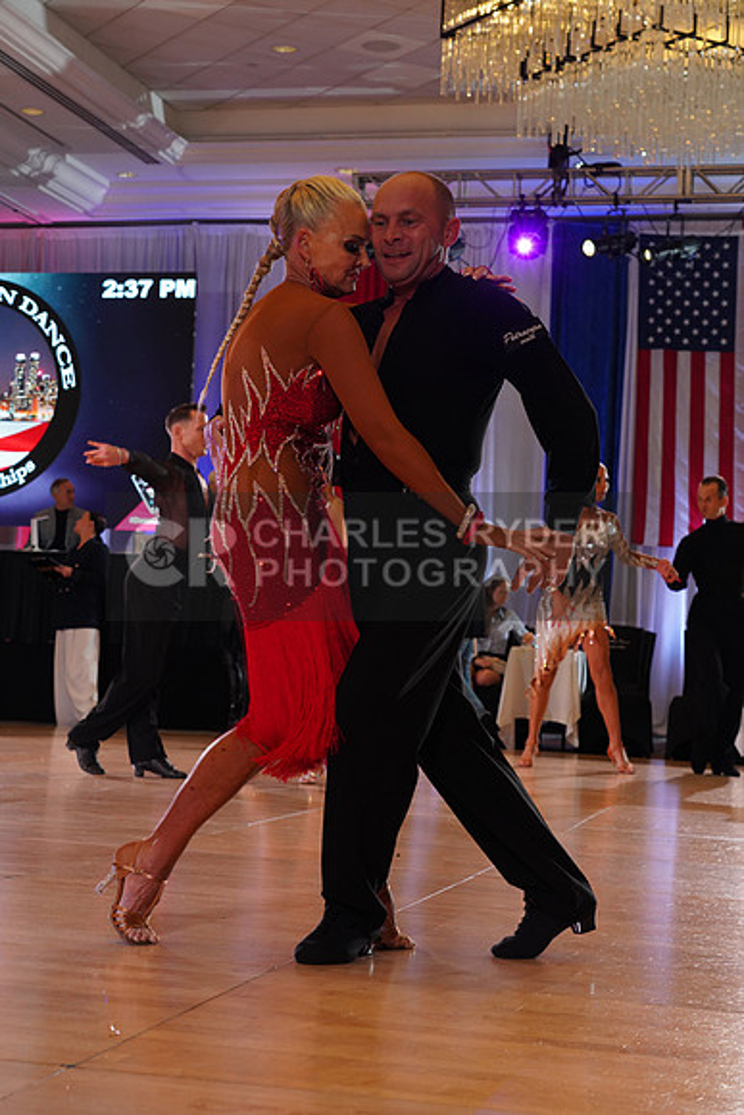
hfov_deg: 22.6
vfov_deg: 33.4
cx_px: 372
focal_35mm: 60
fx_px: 1859
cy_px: 558
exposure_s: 1/160
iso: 1600
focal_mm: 60
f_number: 6.3
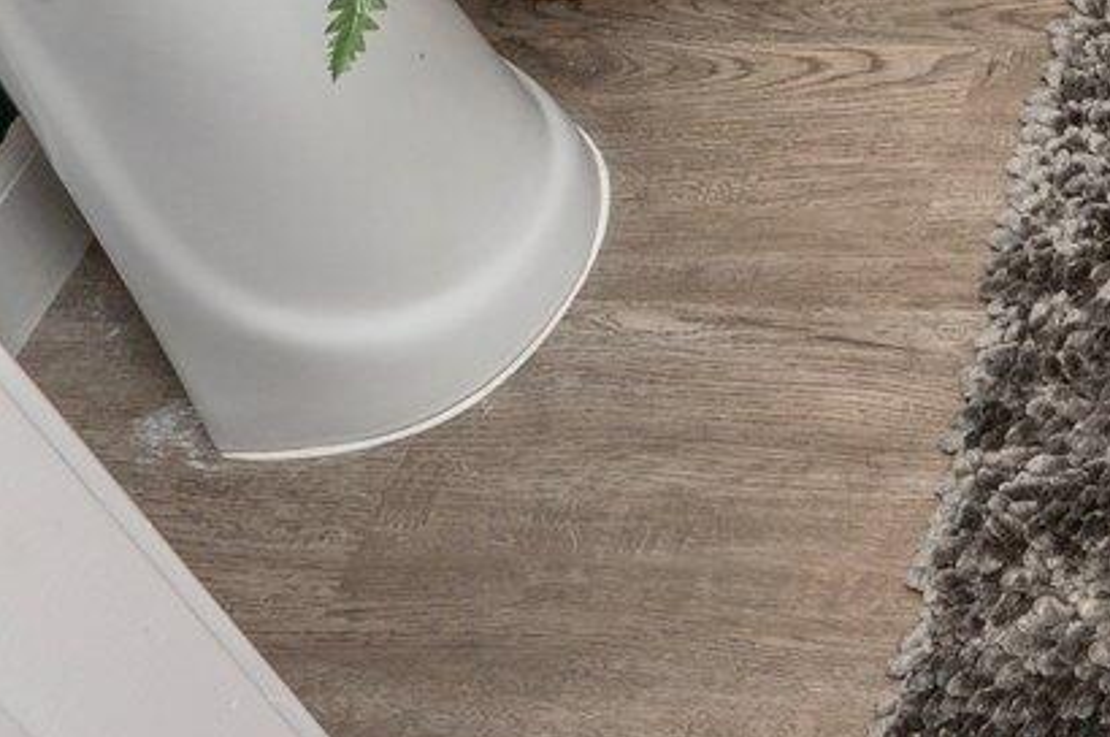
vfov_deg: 14.8
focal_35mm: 70
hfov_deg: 23.1
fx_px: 2155
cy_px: -854
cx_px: 1687
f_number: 9
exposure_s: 1/30
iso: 320
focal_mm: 14
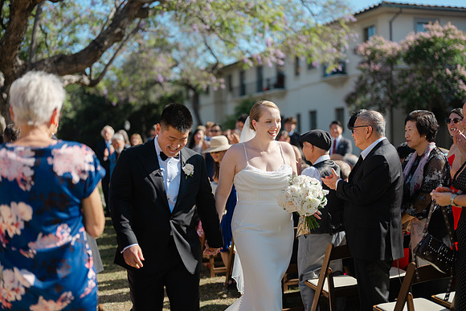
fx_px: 592
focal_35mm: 46
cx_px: 233
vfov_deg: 29.4
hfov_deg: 42.9
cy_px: 156
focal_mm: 55
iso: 160
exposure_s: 1/2500
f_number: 1.7
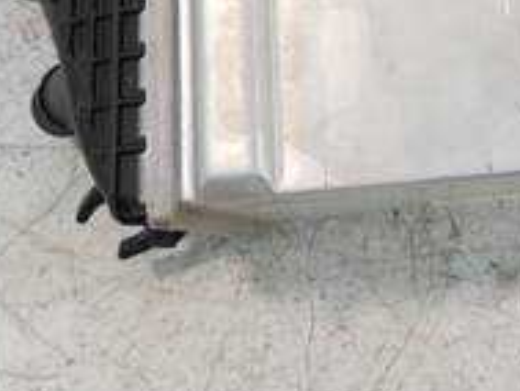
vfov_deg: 18.6
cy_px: -41
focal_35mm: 76
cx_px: 404
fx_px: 1142
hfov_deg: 25.3
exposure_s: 1/60
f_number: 3.5
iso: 320
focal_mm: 15
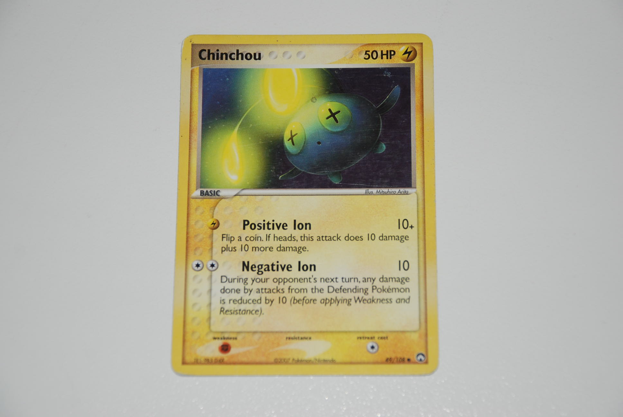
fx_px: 1819
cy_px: 208
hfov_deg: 19.4
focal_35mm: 105
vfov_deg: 13.1
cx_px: 312
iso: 200
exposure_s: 1/60
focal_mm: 70
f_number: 5.6
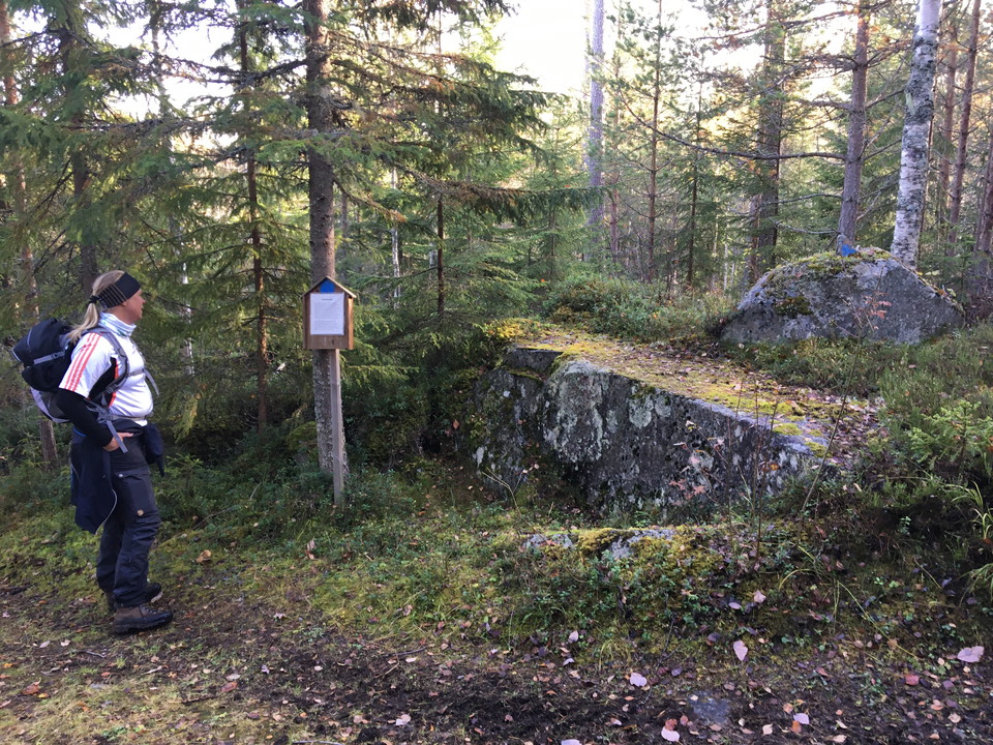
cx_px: 496
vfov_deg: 48.2
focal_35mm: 29
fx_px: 832
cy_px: 372
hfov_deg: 61.7
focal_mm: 4.15
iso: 32
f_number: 2.2
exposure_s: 1/33
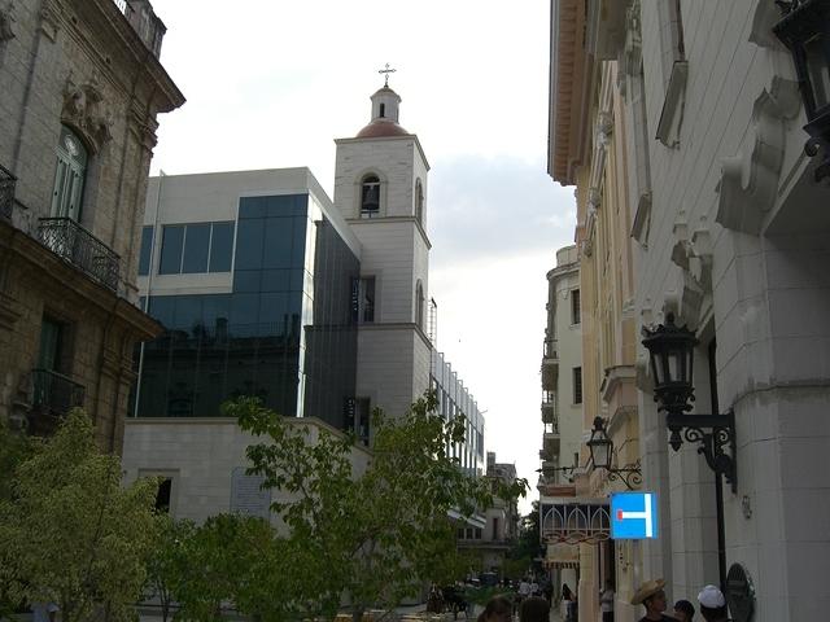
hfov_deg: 49.0
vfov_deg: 37.7
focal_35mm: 38
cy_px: 311
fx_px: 911
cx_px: 415
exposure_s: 1/640
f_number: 4
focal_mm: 7.9
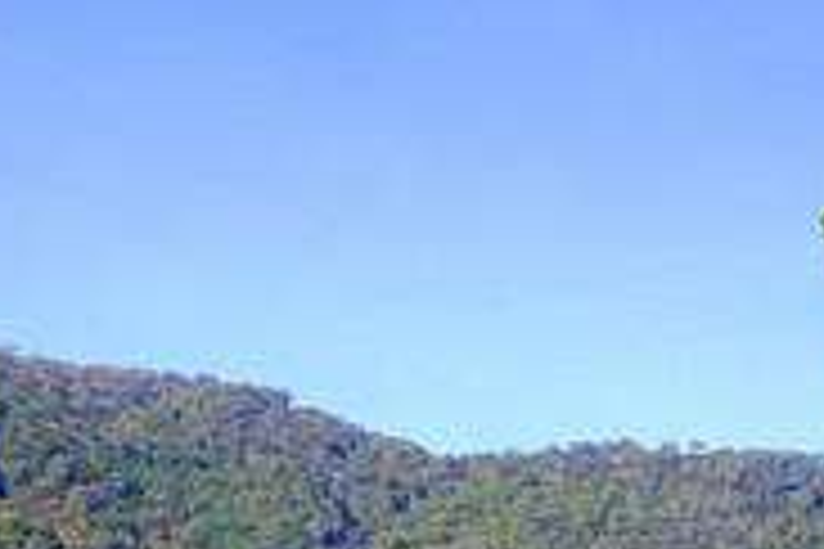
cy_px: 596
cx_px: 522
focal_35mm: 118
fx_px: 2701
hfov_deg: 17.3
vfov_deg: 11.5
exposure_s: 1/160
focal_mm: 32
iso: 100
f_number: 6.3
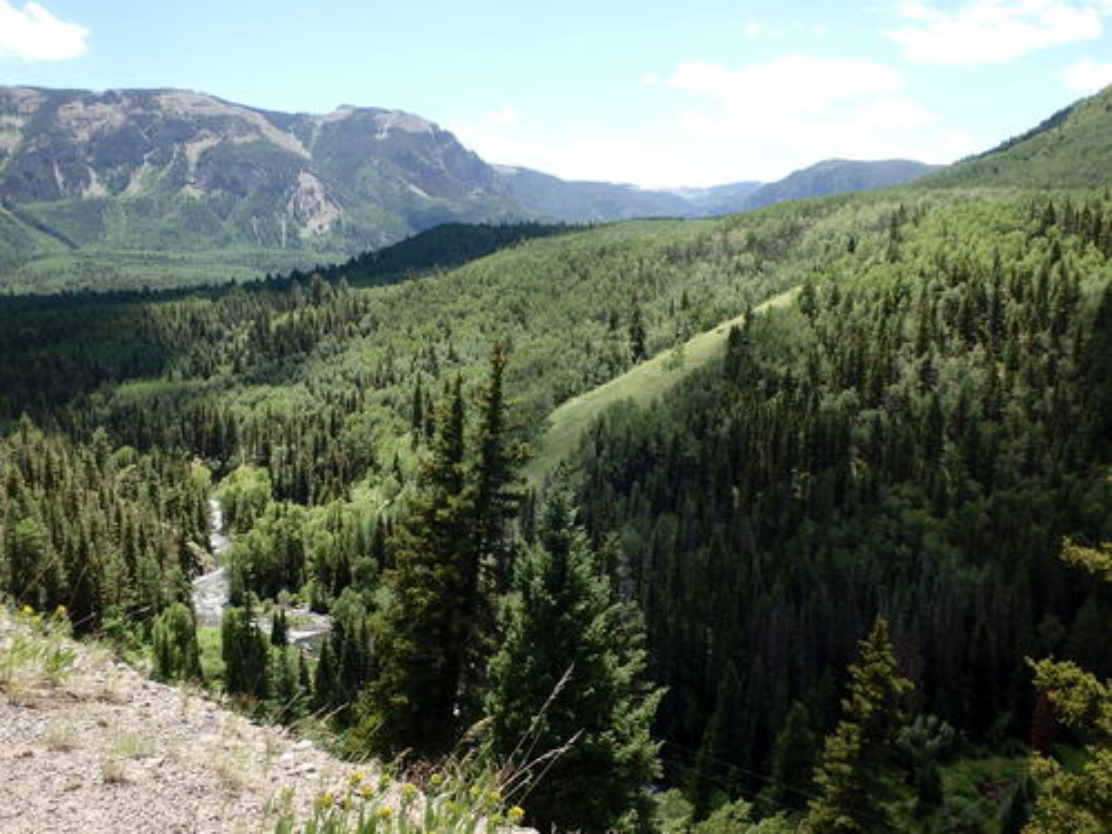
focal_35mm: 30
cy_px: 417
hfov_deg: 60.0
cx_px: 556
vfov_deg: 46.8
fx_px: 964
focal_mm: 5.4
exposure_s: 1/320
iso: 125
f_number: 4.1
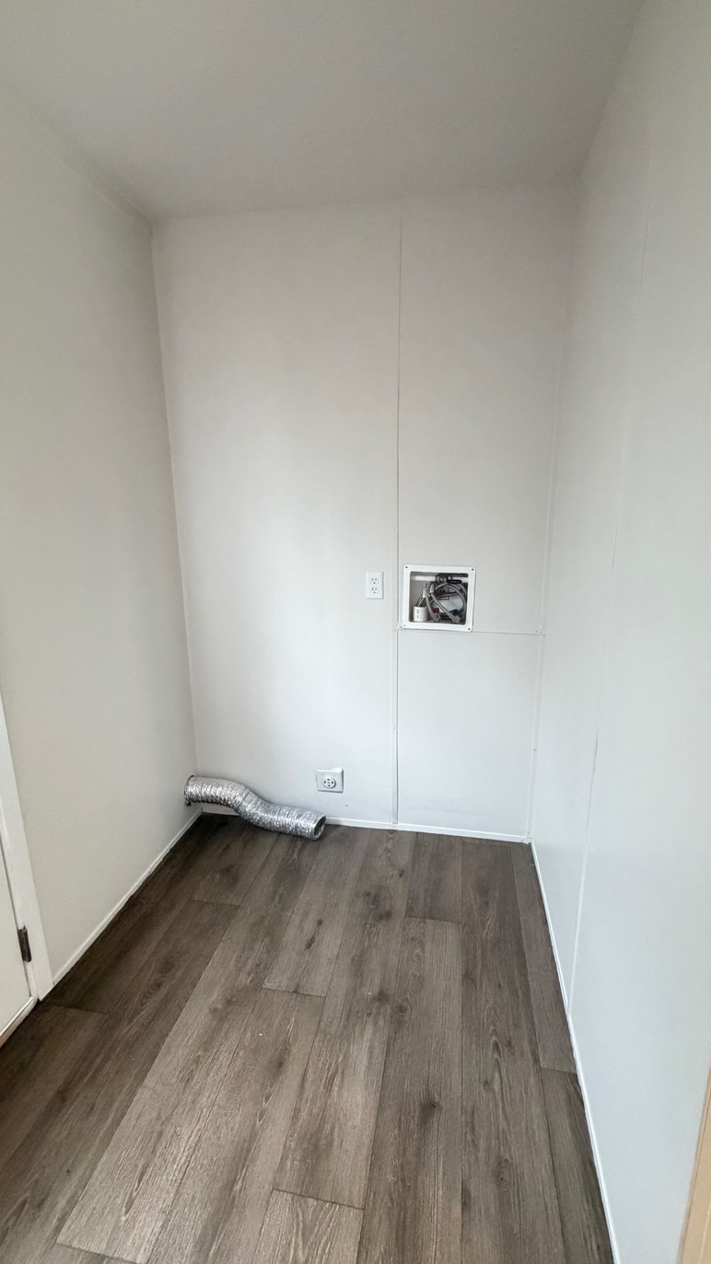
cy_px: 629
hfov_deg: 67.0
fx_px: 536
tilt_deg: -13.7
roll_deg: +0.7
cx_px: 371
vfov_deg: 99.4
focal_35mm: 16
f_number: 2.2
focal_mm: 2.22
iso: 500
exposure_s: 1/60
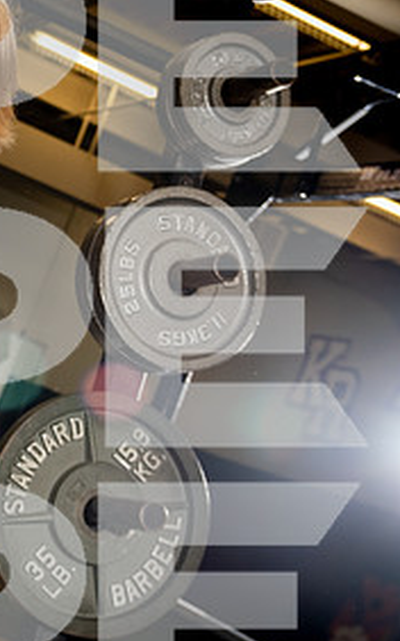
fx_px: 1170
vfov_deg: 30.6
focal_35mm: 67
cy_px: 328
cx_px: -211
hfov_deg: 17.4
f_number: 5
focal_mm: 32
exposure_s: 1/250
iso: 500
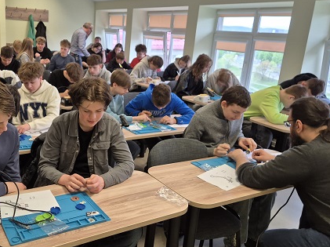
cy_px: 110
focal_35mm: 35
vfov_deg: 40.6
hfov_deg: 51.8
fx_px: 333
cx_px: 114
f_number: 1.8
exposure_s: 1/100
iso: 125
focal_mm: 5.4
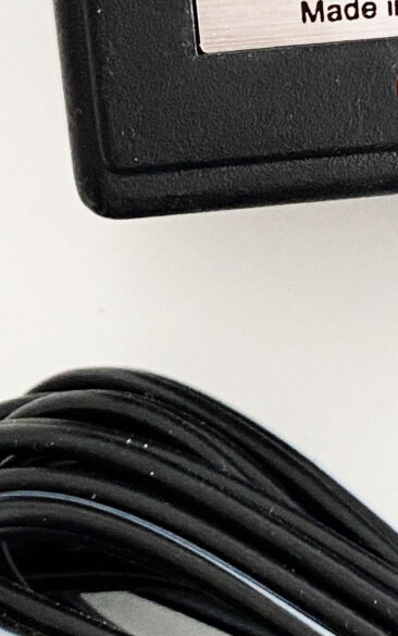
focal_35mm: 116
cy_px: 198
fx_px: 2012
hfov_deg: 11.2
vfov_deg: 17.9
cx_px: 365
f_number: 1.8
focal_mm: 4.25
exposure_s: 1/60
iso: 200
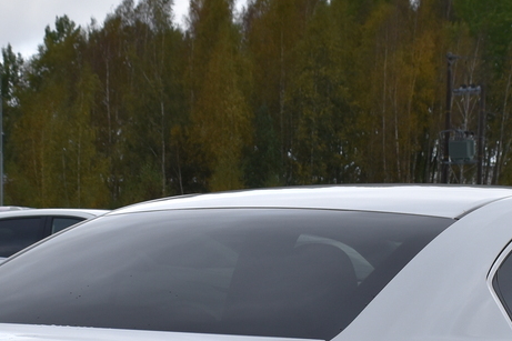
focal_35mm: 116
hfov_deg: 17.6
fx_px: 1649
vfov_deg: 11.6
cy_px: 407
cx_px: 291
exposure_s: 1/500
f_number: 8
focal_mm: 22
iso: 200
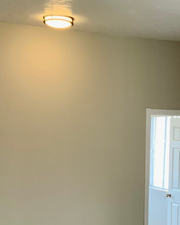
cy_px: 196
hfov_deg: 19.3
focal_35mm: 79
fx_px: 526
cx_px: 130
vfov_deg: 23.6
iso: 64
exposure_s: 1/120
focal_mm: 3
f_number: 1.8
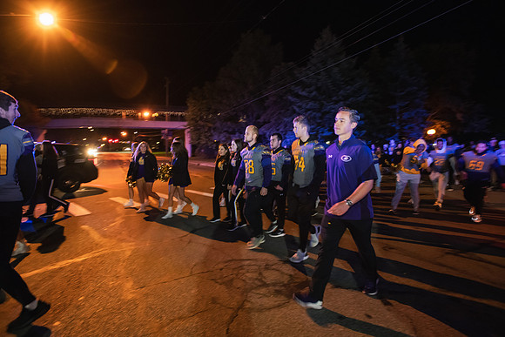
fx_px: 267
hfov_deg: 86.9
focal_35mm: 19
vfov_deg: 64.6
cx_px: 252
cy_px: 168
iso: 5000
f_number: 3.5
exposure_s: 1/40
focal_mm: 19
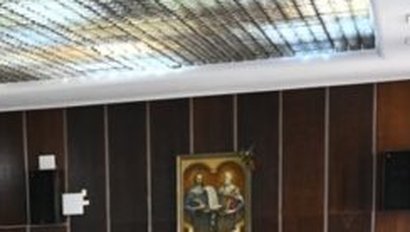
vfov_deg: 11.0
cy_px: 420
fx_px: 1128
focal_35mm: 104
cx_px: 8
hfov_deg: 20.0
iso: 6400
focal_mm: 31.5
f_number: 4
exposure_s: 1/250
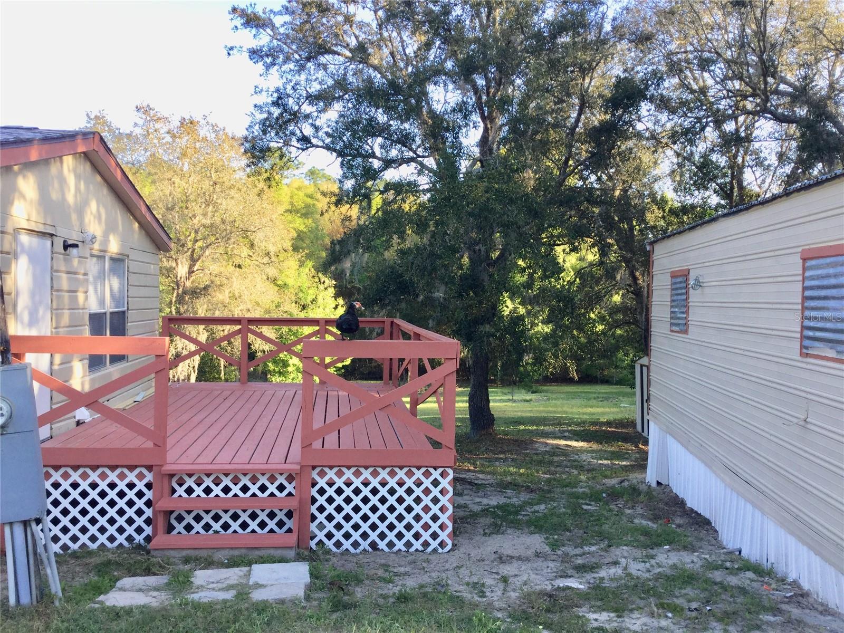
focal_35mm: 31
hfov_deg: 58.4
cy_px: 316
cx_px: 422
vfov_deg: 45.4
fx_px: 756
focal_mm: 3.3
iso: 25
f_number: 2.4
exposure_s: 1/156
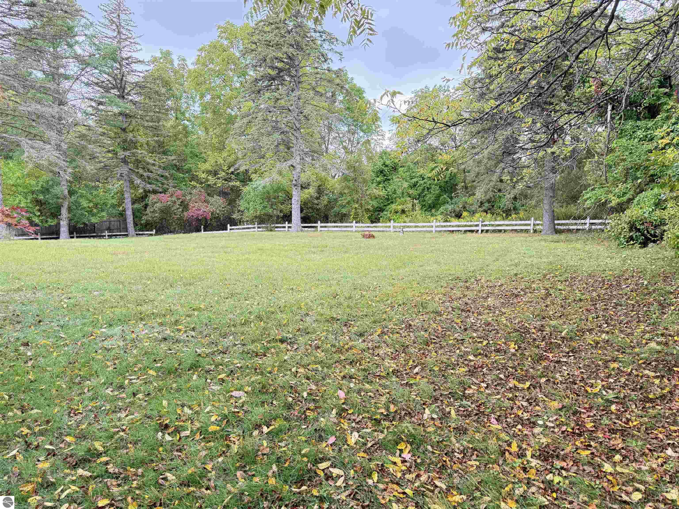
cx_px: 340
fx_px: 471
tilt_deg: -7.1
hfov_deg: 71.6
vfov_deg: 56.8
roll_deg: -0.7
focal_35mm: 24
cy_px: 254
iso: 200
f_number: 1.78
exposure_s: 1/233
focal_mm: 6.76
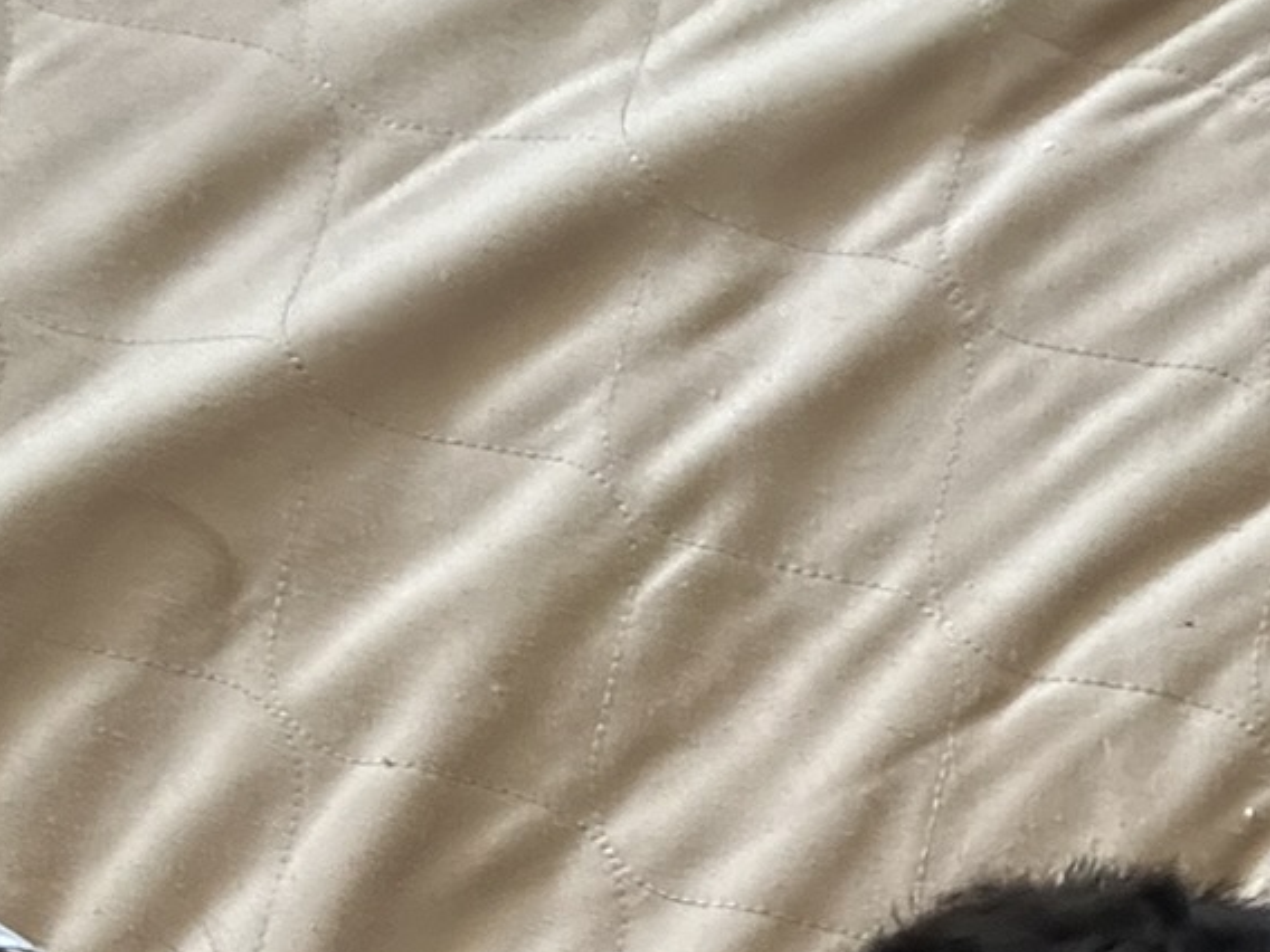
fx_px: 3045
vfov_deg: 16.2
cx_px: 881
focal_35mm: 83
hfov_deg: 23.4
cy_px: 1450
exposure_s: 1/48
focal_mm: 2.69
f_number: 1.9
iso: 320
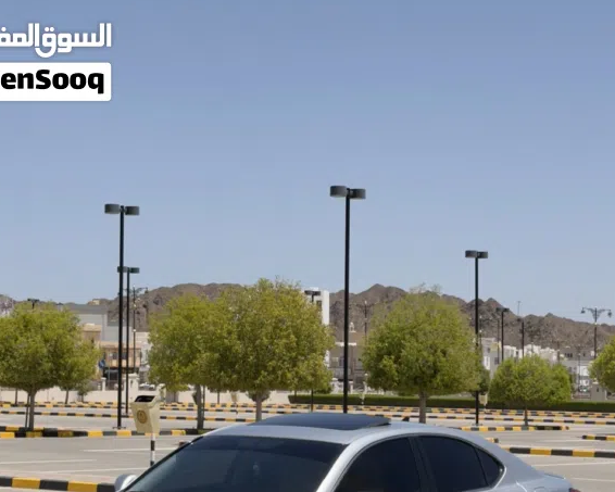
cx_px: 275
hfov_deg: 35.3
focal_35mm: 53
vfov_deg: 28.6
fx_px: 965
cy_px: 257
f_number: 1.78
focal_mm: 6.76
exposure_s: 1/5587
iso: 100
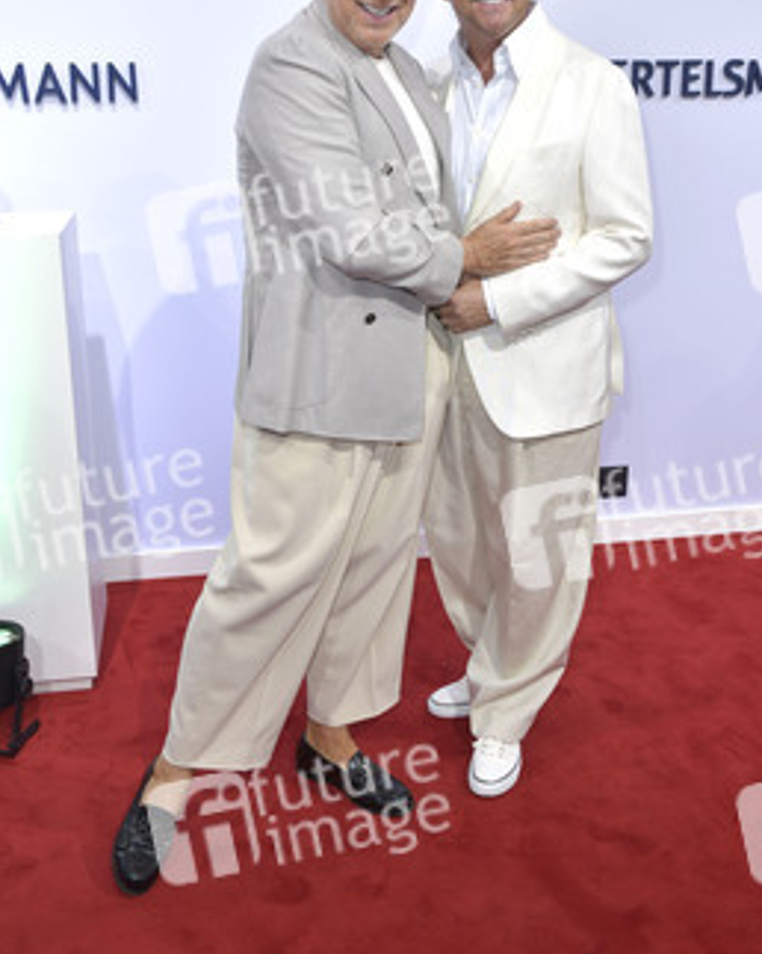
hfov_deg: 41.1
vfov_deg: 49.9
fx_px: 1016
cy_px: 372
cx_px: 384
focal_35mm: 36
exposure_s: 1/160
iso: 320
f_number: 7.1
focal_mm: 31
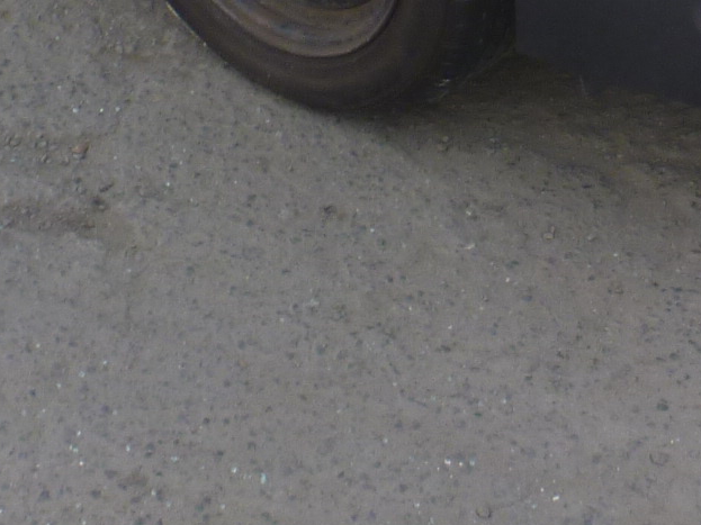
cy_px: -351
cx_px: 465
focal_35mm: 115
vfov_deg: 12.1
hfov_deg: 17.1
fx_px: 2328
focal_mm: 4.9
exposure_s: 1/125
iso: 100
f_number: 3.3
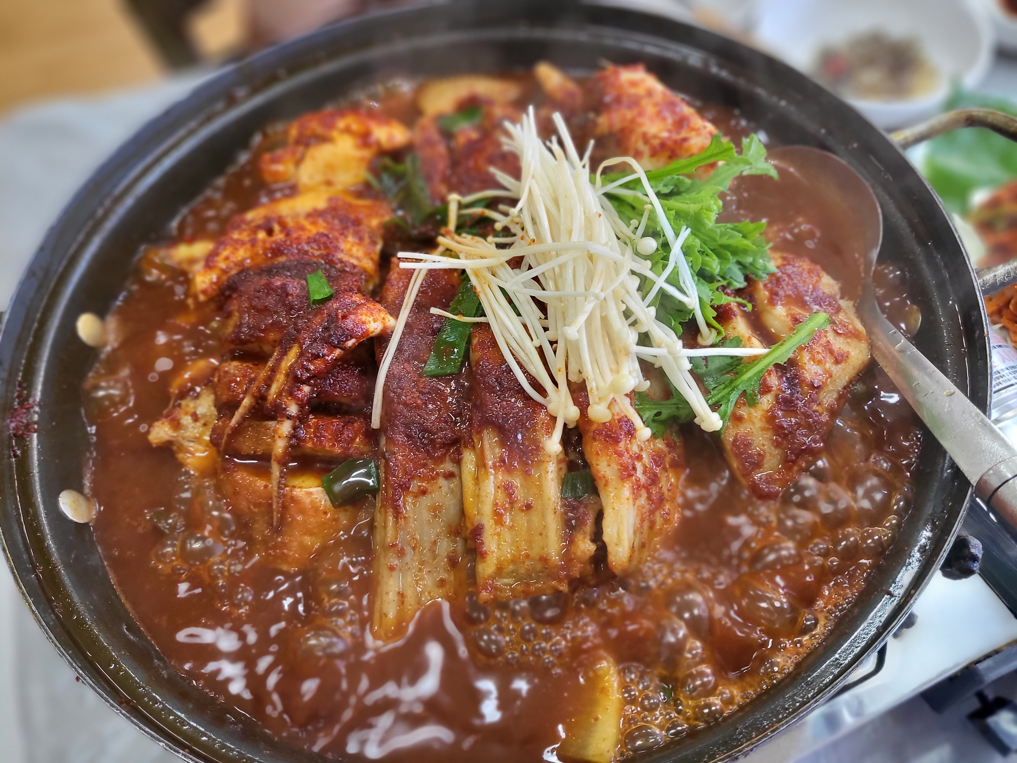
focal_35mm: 26
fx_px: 764
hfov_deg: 67.3
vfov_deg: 53.1
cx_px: 508
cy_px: 382
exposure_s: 1/120
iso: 250
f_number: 1.8
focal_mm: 4.25
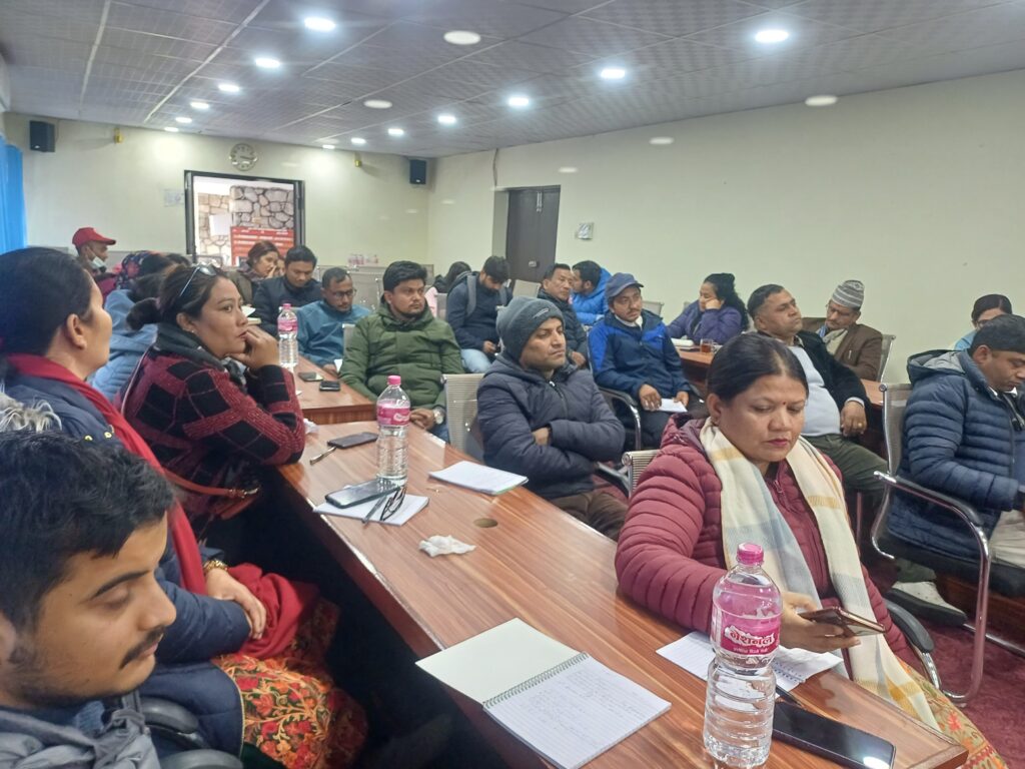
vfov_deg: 54.9
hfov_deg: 69.4
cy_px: 384
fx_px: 740
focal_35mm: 25
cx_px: 512
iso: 400
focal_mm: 4.65
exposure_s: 1/25
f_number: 1.8
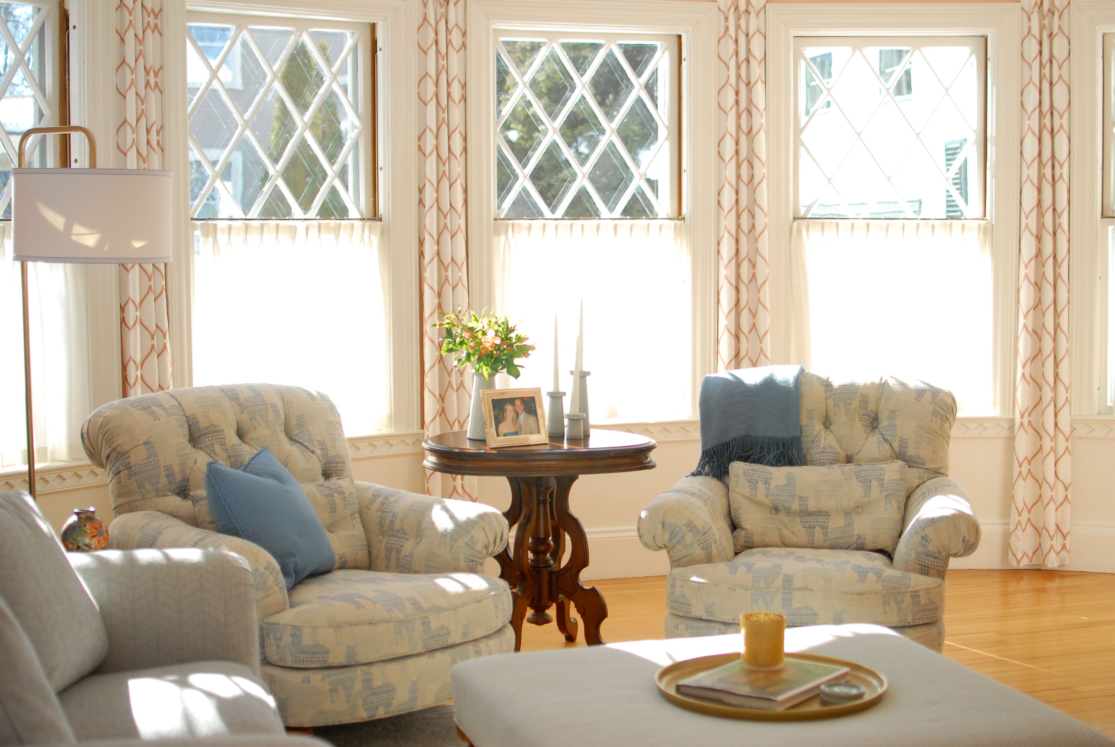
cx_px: 558
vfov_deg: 25.8
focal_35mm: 52
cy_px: 374
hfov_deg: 37.8
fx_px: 1628
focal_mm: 35
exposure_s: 1/500
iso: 200
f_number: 2.5
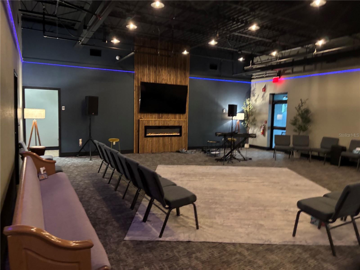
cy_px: 135
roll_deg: -1.5
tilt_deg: -2.3
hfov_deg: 67.3
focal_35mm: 26
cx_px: 180
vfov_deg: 53.1
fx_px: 270
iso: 800
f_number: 1.6
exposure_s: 1/30
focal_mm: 5.96
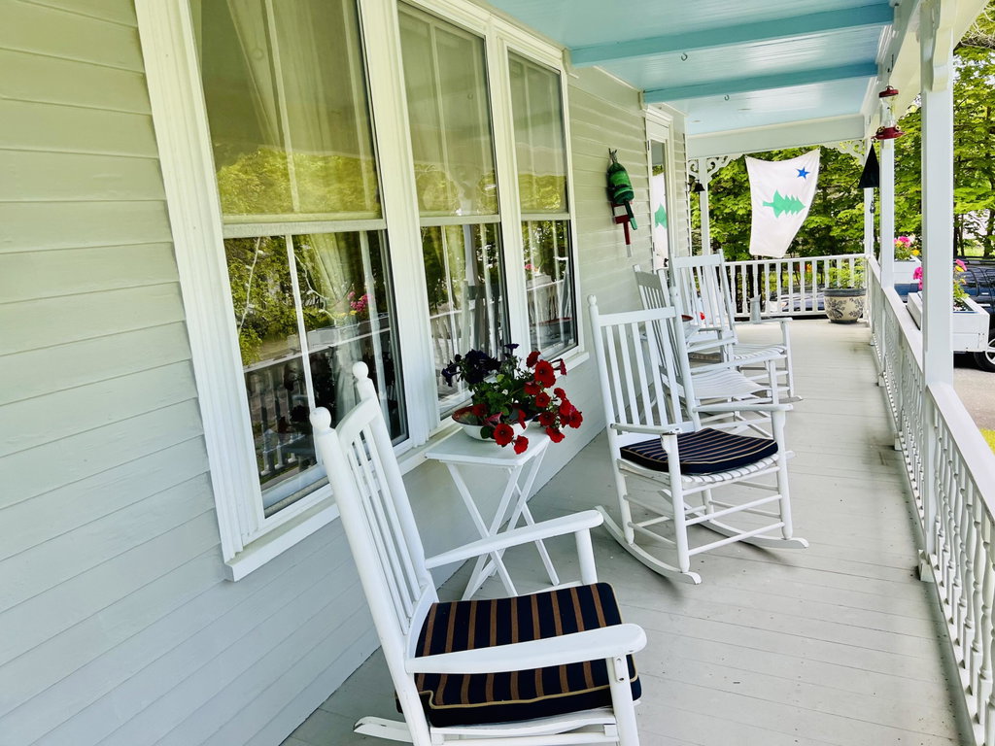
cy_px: 373
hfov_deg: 67.3
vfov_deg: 53.1
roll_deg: +5.5
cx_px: 498
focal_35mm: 26
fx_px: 747
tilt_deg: -8.5
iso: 50
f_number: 1.5
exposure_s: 1/572
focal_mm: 5.7
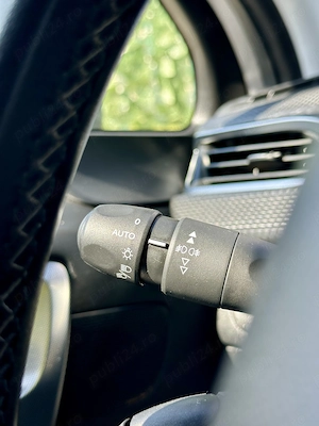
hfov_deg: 30.3
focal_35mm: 48
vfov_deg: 39.7
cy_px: 213
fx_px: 590
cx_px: 160
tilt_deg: -6.2
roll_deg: +7.2
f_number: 1.78
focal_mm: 6.86
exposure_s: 1/412
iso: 64
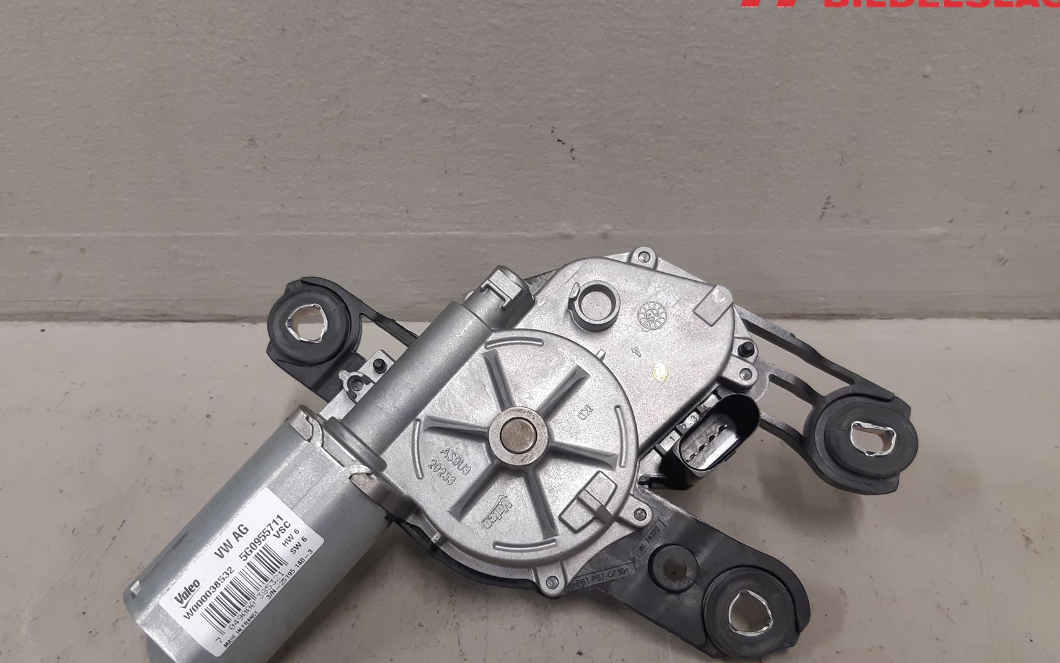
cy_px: 378
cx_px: 487
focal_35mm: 33
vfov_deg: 38.3
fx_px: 953
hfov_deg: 58.1
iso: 125
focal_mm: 3.93
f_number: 1.7
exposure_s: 1/50
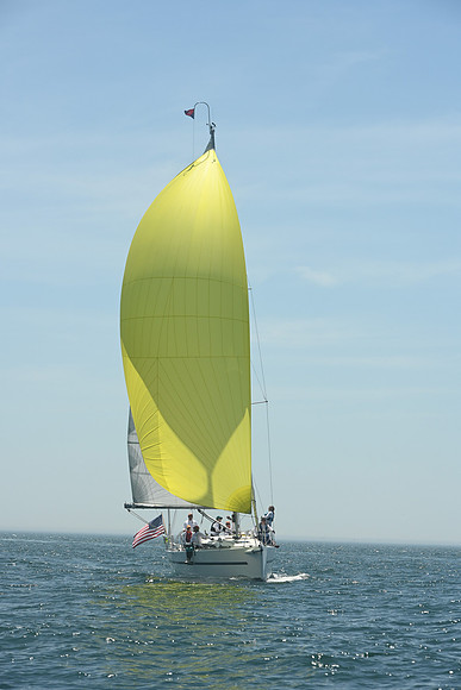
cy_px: 345
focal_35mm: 130
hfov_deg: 10.6
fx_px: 2495
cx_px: 230
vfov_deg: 15.8
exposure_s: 1/1000
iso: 320
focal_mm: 130
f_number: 9
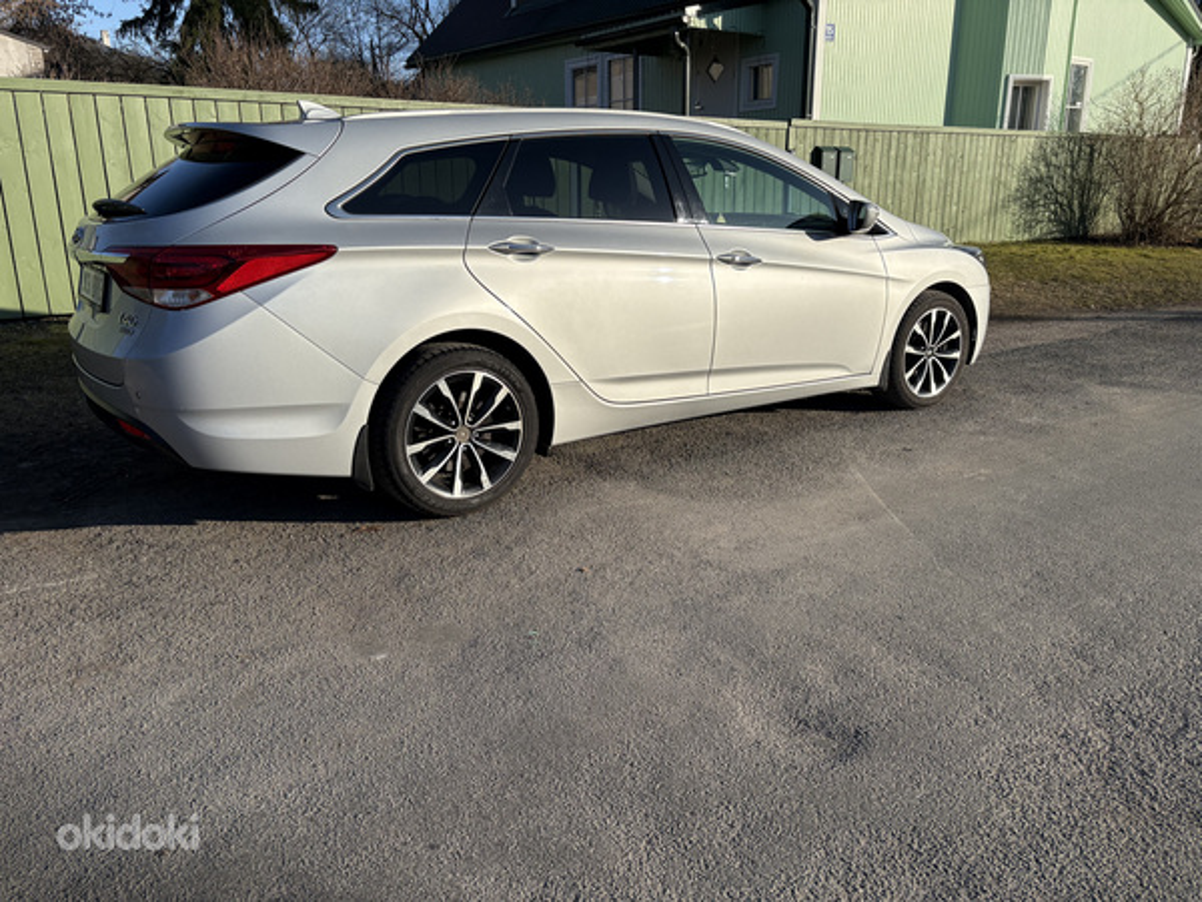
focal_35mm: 26
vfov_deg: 53.1
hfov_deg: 67.3
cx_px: 601
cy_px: 451
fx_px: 903
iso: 64
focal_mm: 5.96
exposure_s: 1/5348
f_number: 1.6
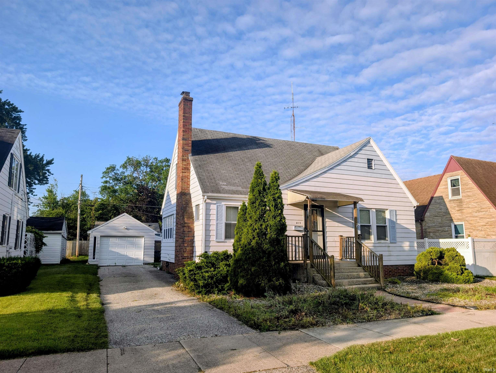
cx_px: 248
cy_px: 186
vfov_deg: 56.9
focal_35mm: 24
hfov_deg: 71.5
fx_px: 344
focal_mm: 6.9
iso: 18
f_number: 1.68
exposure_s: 1/845
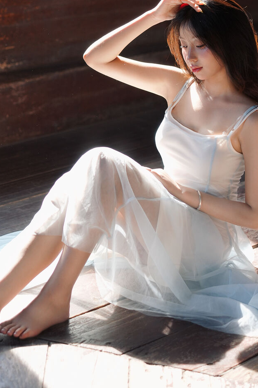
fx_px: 1032
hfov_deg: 14.2
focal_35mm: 96
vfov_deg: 21.0
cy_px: 76
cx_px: 67
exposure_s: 1/1000
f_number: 2
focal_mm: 50
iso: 400
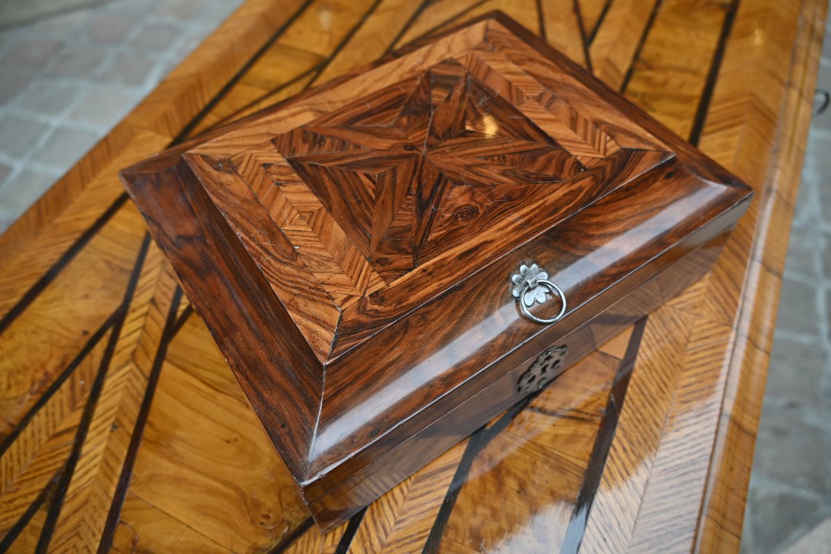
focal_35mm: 28
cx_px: 416
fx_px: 658
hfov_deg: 64.6
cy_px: 277
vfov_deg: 45.7
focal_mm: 19
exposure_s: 1/250
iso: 250
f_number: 4
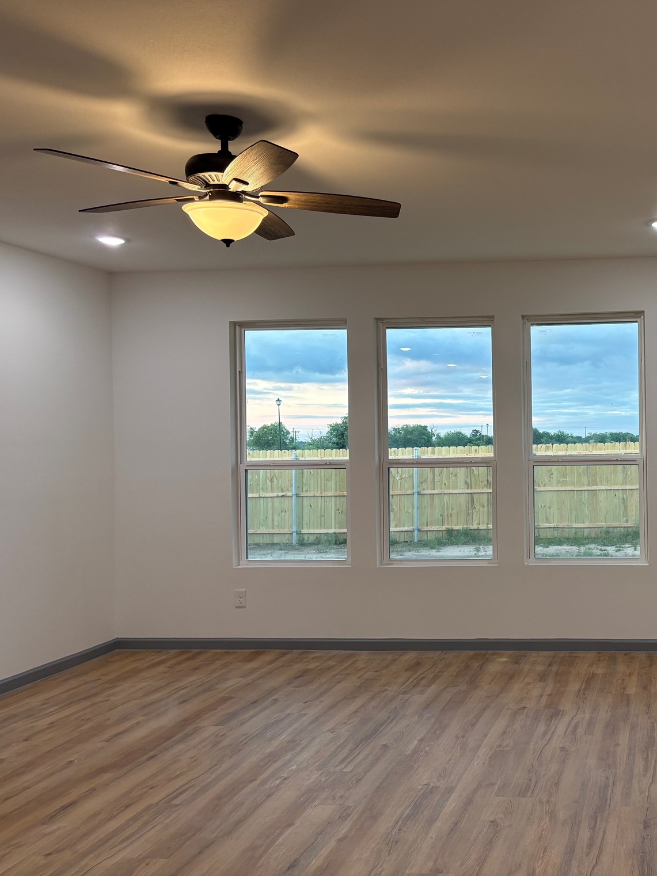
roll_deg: +1.0
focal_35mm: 35
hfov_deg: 38.1
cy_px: 436
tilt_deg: -0.2
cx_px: 583
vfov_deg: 52.6
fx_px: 886
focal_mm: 5.96
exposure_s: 1/120
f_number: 1.6
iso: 100
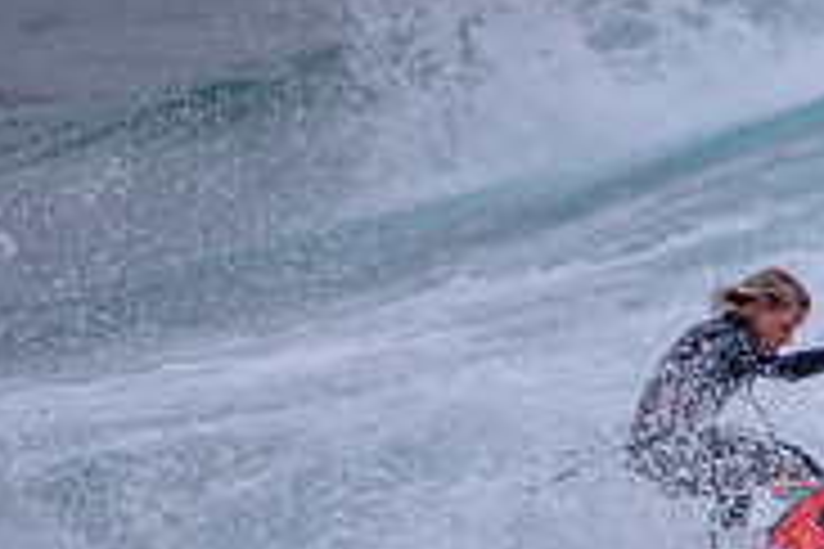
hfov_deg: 1.1
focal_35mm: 1946
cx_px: 750
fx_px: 44538
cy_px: 507
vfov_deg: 0.7
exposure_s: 1/2000
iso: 160
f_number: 5.6
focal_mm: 500
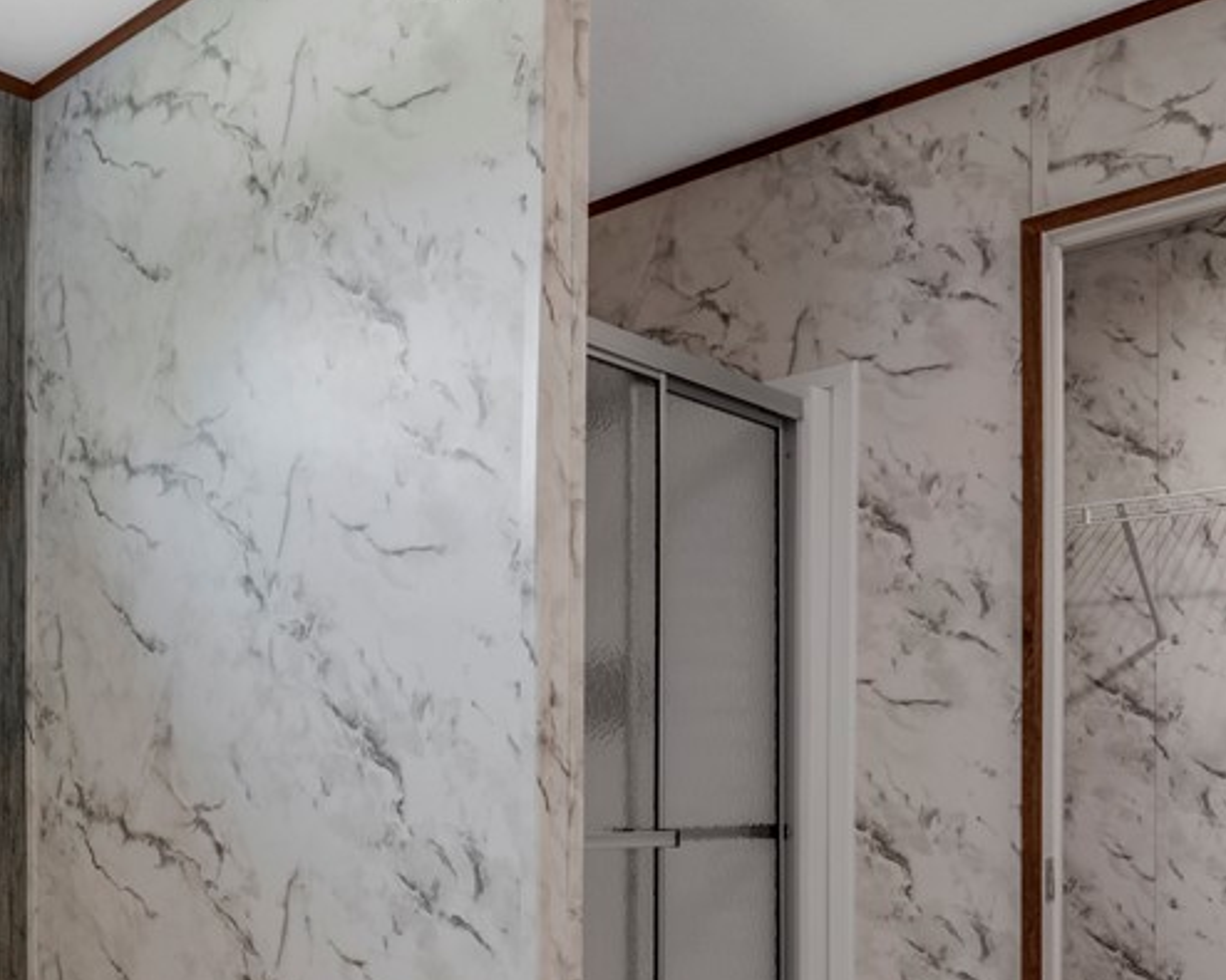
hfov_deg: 46.8
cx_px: 92
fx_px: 1235
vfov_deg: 41.2
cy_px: 800
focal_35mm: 34
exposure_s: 1/2
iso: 100
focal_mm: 11
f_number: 7.1
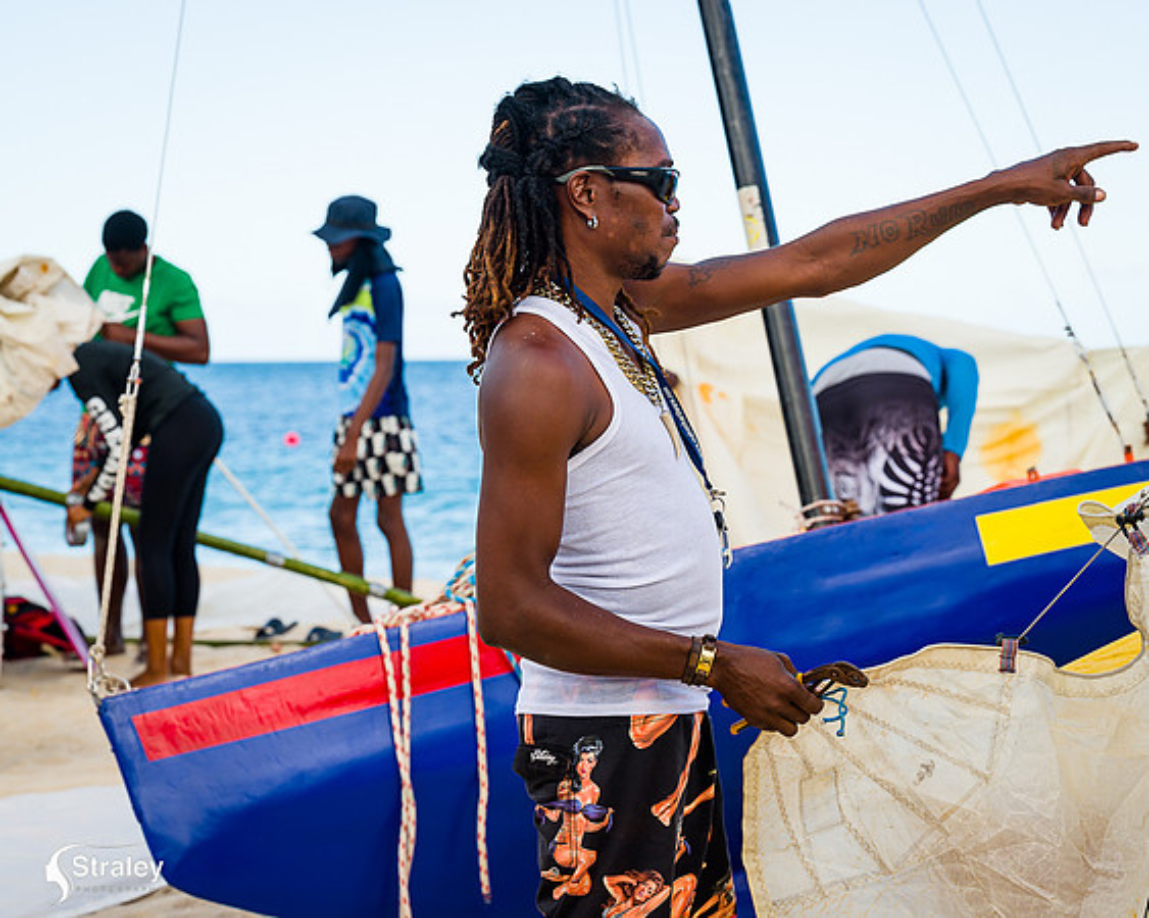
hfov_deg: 20.0
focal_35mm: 96
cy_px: 459
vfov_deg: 16.1
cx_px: 507
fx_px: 3254
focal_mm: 85
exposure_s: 1/320
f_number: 6.3
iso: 160
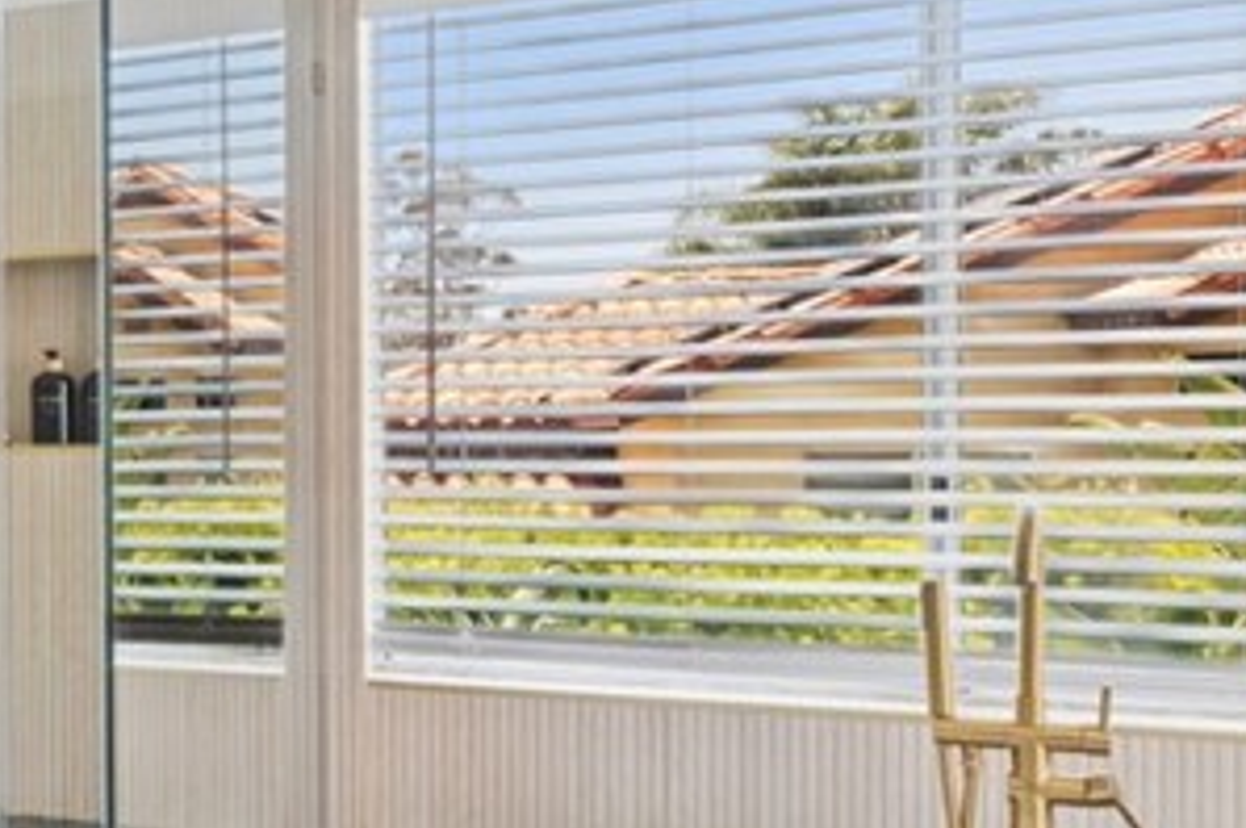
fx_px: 1901
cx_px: -836
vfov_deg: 24.6
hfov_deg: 23.9
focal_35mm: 55
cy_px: 450
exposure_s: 1/20
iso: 125
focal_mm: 16
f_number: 7.1
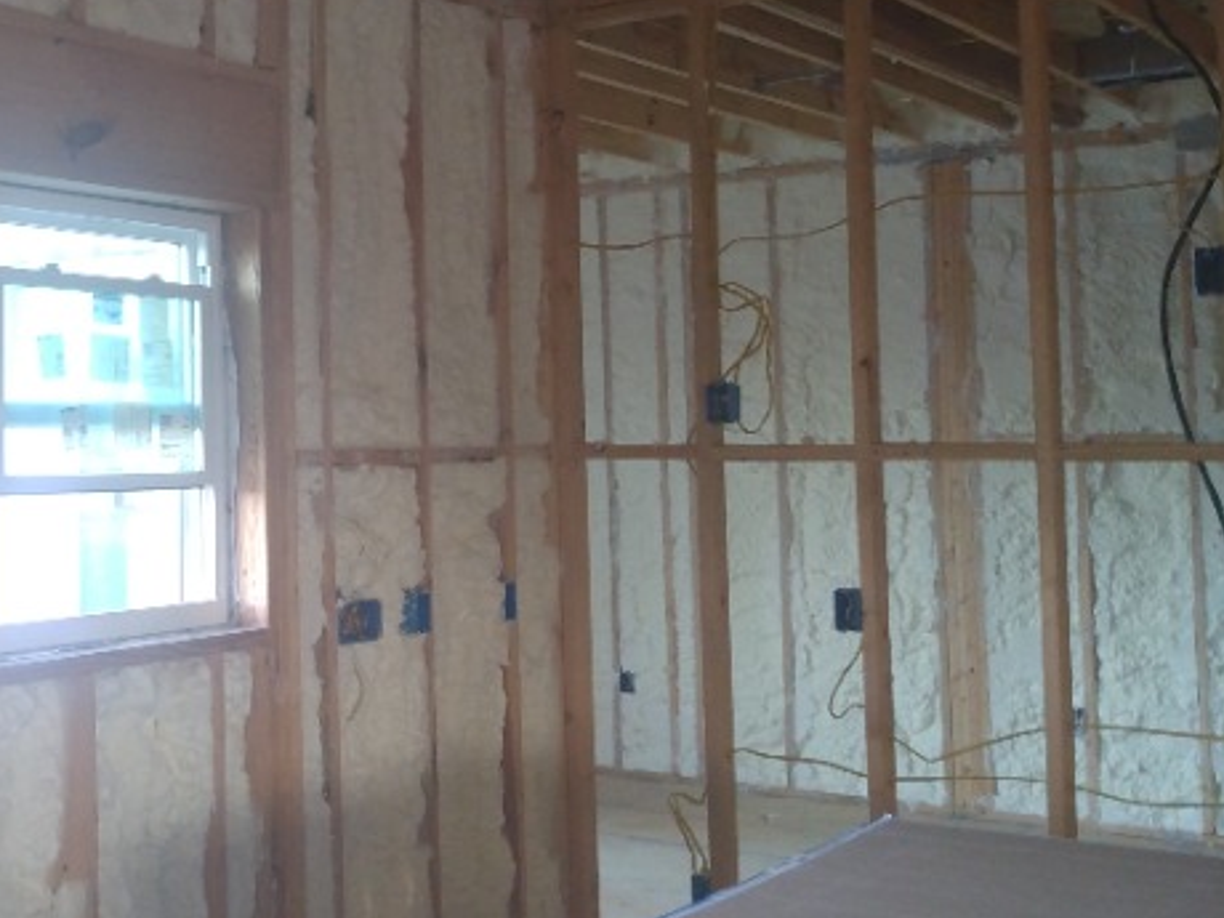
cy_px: 327
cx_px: 176
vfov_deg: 35.7
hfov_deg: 43.6
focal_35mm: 40
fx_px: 1414
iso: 309
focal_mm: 3.54
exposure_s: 1/30
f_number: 2
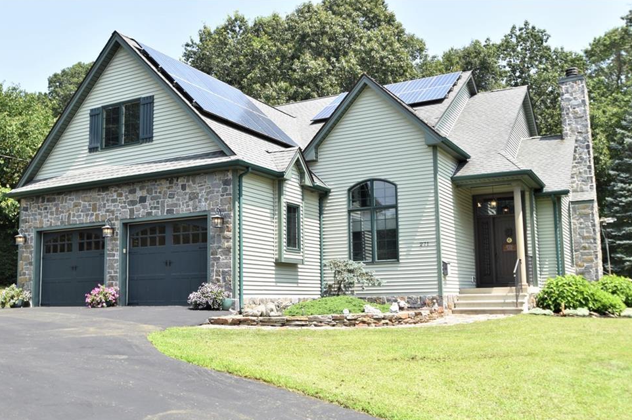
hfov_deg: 56.5
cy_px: 221
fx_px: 588
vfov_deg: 39.3
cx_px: 313
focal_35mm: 34
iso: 220
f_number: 8
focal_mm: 21
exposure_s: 1/250
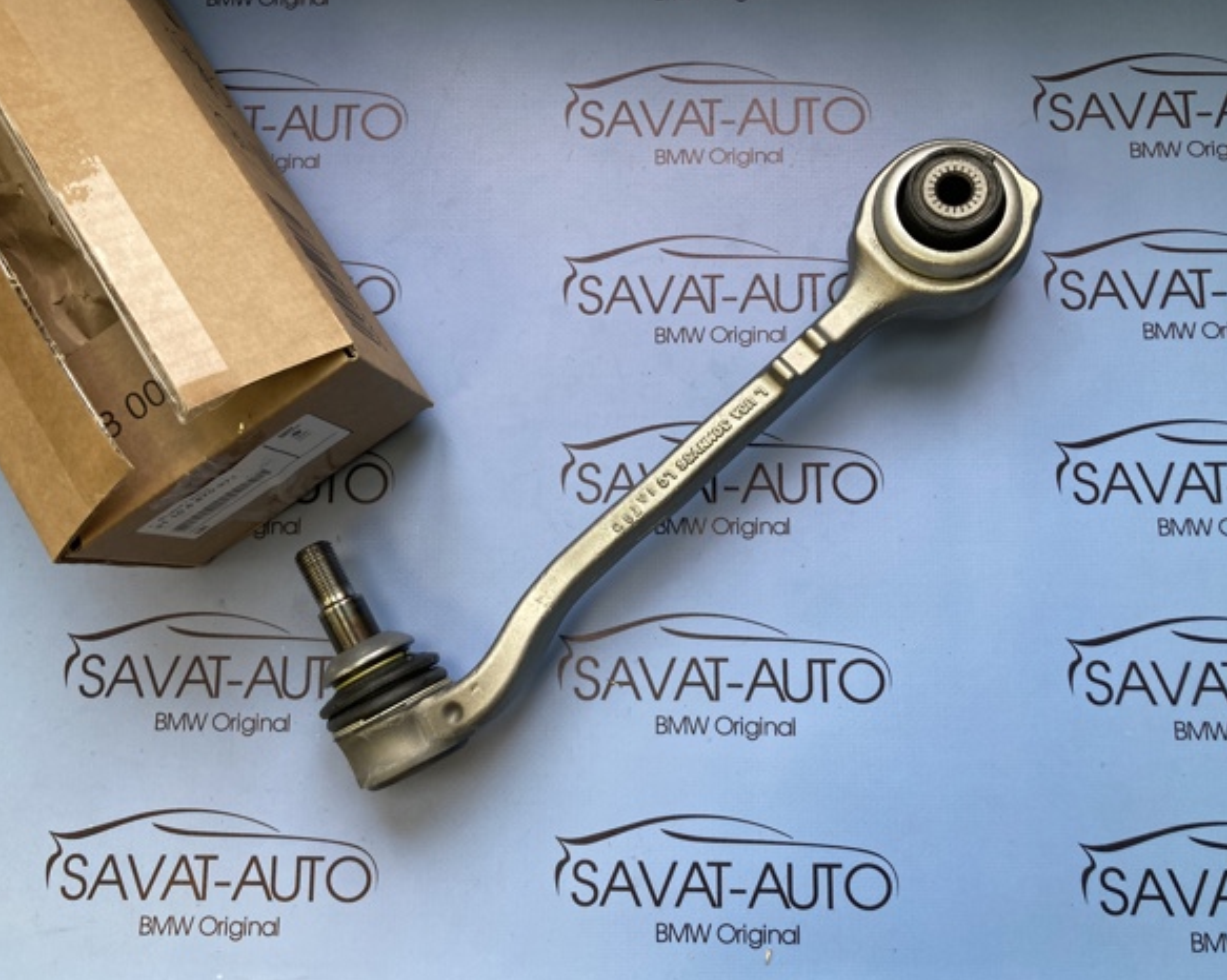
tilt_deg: -80.0
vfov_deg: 48.5
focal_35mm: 30
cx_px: 631
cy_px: 487
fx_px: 1089
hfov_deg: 58.8
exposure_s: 1/120
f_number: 1.8
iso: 80
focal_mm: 3.99
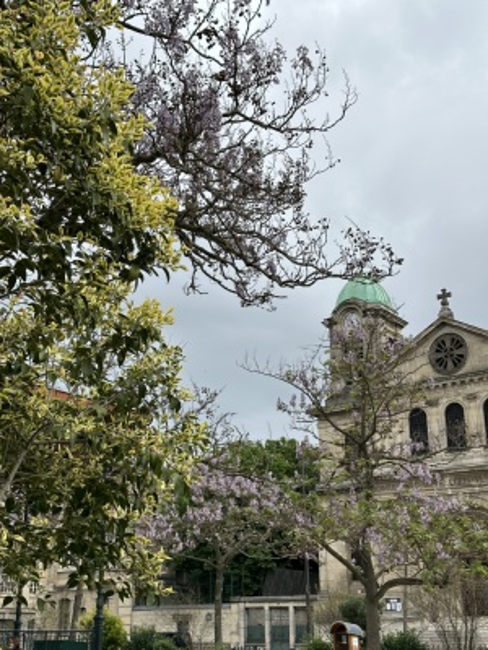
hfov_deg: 30.3
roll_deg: +0.4
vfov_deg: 39.7
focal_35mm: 48
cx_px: 244
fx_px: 902
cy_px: 325
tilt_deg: +17.8
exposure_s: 1/3257
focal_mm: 6.86
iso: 64
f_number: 1.78
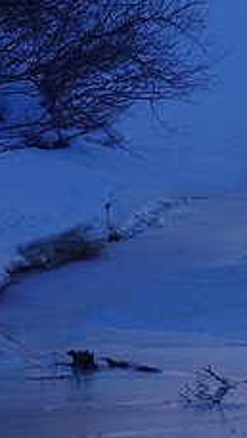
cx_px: 438
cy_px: 310
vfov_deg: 2.6
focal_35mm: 841
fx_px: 9781
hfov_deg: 1.4
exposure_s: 1/4
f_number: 11
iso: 100
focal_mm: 120
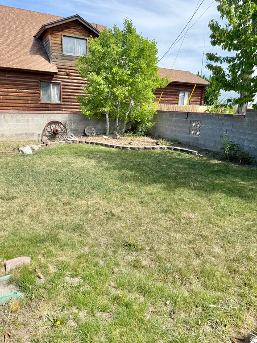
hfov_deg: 56.8
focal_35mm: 24
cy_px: 172
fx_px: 238
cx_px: 128
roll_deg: -2.2
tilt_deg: -15.1
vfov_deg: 71.6
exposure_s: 1/2525
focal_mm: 6.76
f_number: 1.78
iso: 100
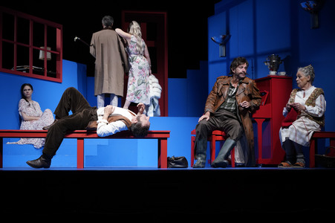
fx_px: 623
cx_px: 168
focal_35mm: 67
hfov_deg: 30.1
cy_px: 112
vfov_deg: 20.3
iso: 2000
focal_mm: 67
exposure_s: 1/400
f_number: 5.6
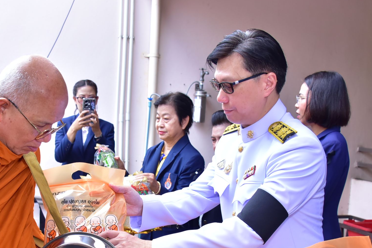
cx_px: 160
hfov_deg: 35.6
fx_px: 579
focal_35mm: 56
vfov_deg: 23.9
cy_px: 194
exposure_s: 1/200
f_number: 5.6
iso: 1250
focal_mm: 34
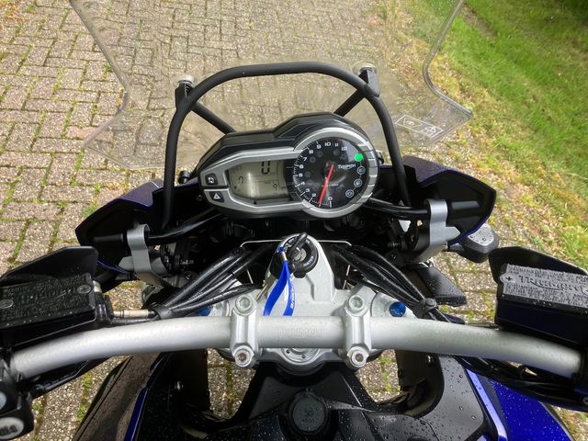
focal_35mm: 28
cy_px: 220
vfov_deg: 49.7
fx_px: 476
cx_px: 294
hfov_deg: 63.4
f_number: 1.8
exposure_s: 1/419
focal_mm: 3.99
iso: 32
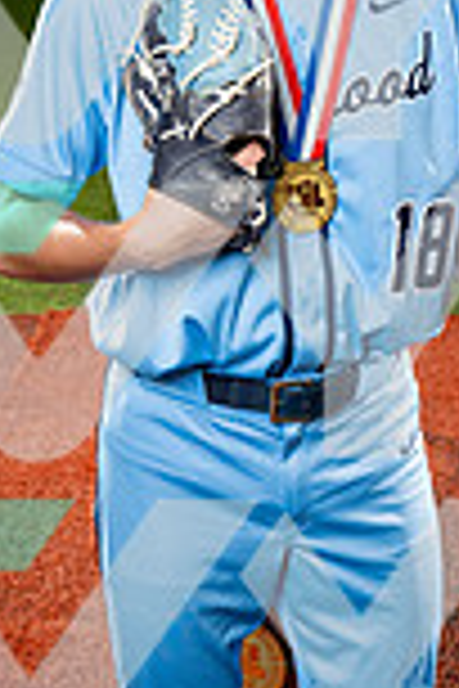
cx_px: 477
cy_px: 324
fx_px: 2142
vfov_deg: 18.3
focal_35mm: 112
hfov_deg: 12.1
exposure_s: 1/250
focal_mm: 38
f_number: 5.6
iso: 800
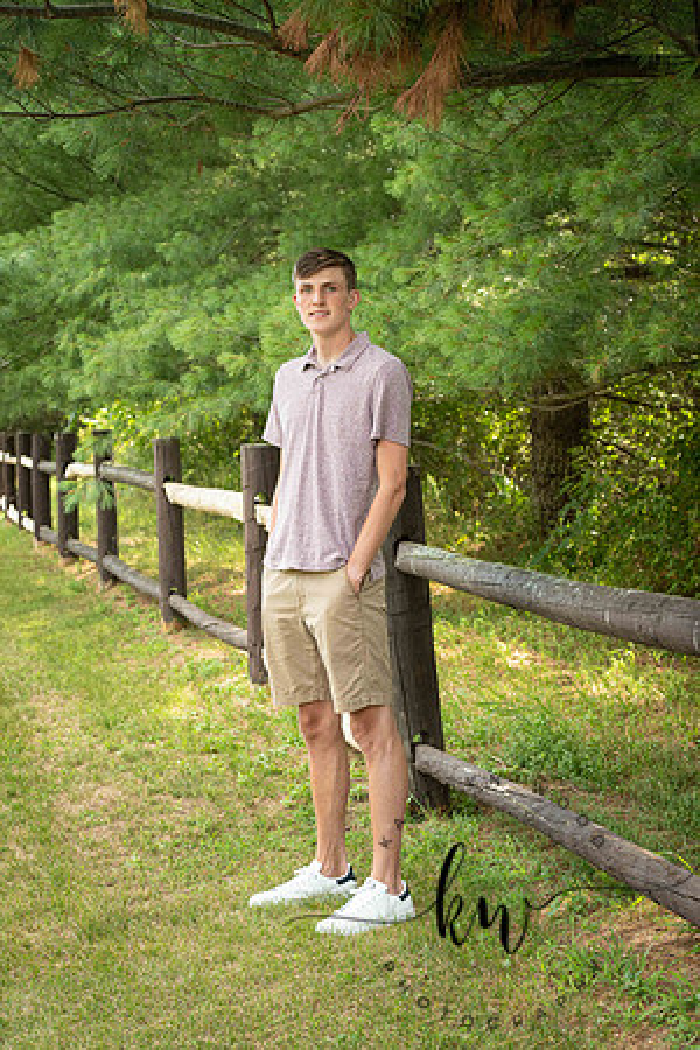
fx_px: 2187
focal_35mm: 75
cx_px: 350
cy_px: 525
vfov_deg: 27.0
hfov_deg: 18.2
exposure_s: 1/200
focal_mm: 75
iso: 500
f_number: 6.3
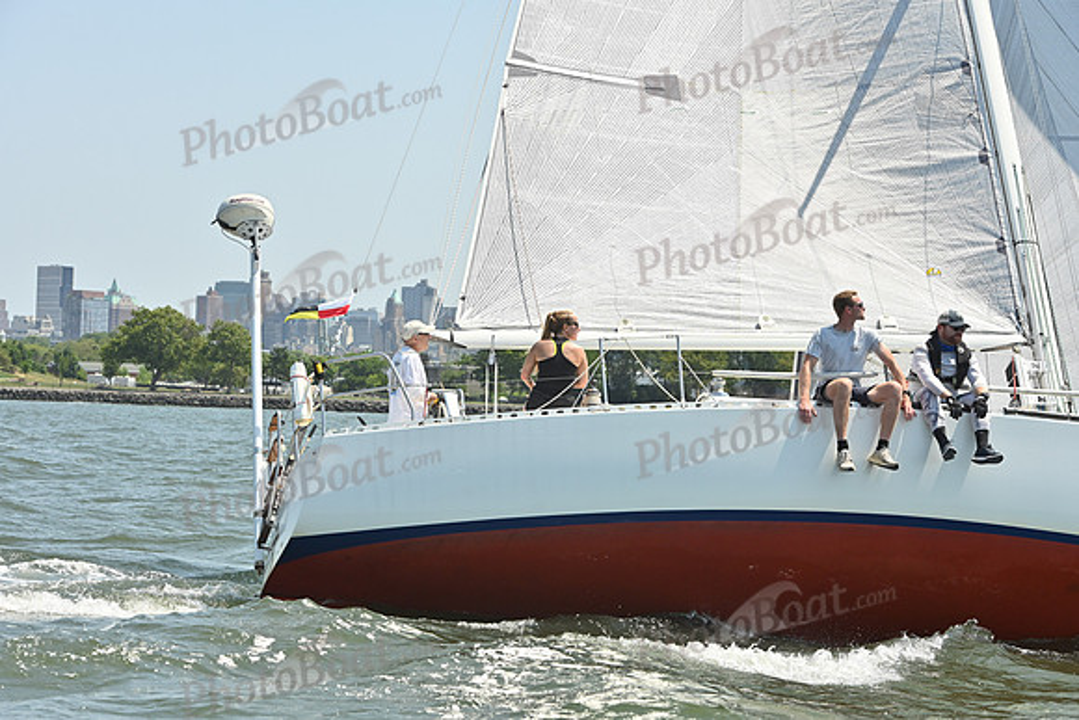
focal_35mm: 100
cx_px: 540
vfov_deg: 13.7
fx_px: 2998
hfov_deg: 20.4
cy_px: 360
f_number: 7.1
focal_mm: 100
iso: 320
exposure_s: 1/1250
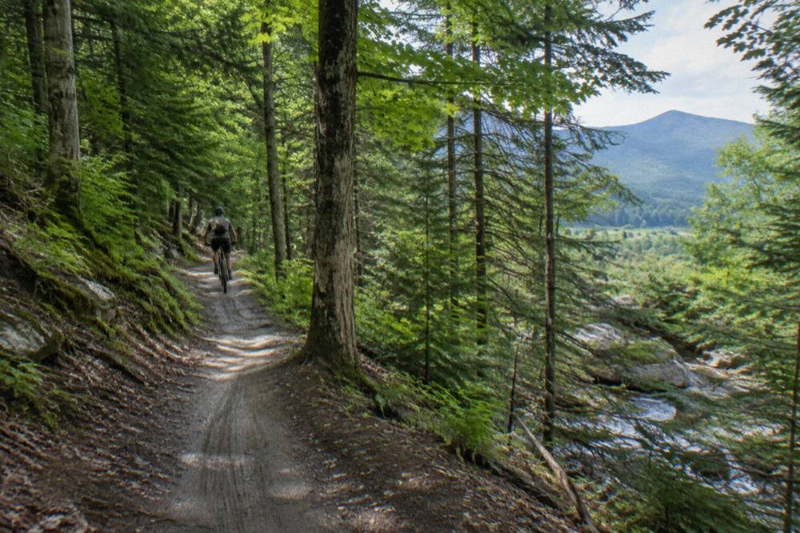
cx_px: 400
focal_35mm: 35
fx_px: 777
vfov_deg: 37.8
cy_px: 266
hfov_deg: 54.5
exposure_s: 1/320
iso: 640
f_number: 8
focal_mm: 35
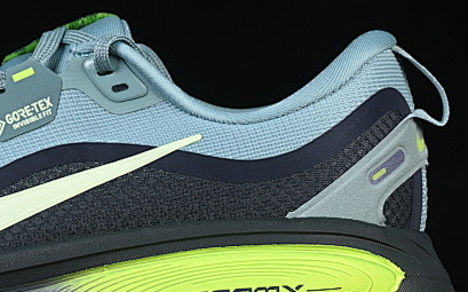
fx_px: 2575
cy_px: 140
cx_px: 51
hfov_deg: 10.3
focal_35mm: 202
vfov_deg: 6.5
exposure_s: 1/80
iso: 160
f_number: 8
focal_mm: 50
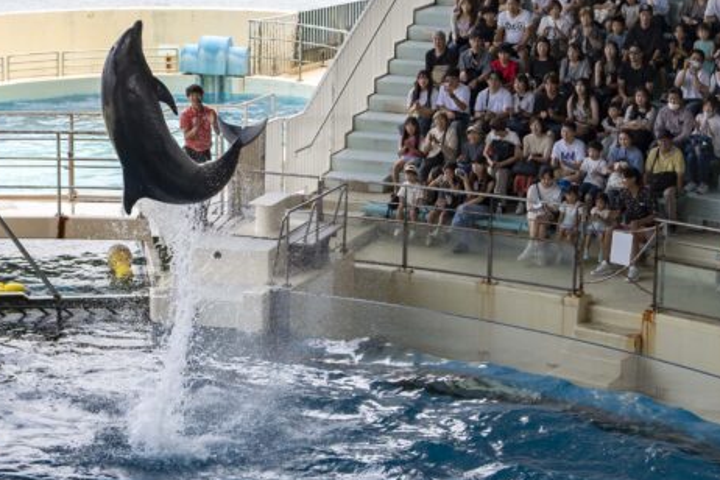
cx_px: 354
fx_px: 2040
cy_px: 219
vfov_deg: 13.4
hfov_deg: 20.0
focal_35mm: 102
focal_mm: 46
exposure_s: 1/400
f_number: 5.6
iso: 250
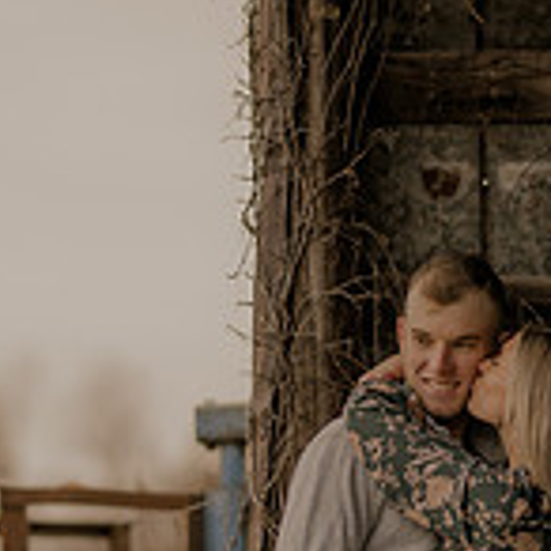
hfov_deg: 6.1
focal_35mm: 288
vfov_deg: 6.0
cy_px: 693
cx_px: 347
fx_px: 5186
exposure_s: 1/250
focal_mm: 85
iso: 400
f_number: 1.6
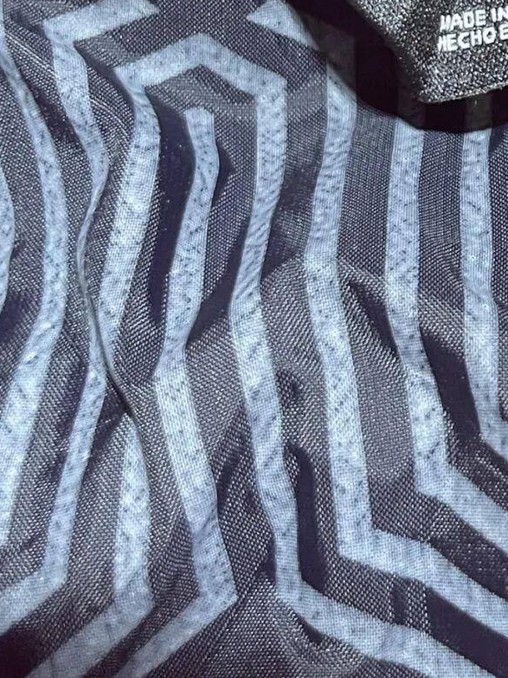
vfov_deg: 22.1
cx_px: 770
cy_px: -11
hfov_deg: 15.9
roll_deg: +1.2
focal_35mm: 85
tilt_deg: -42.2
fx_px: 1664
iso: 250
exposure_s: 1/50
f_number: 1.6
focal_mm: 4.2
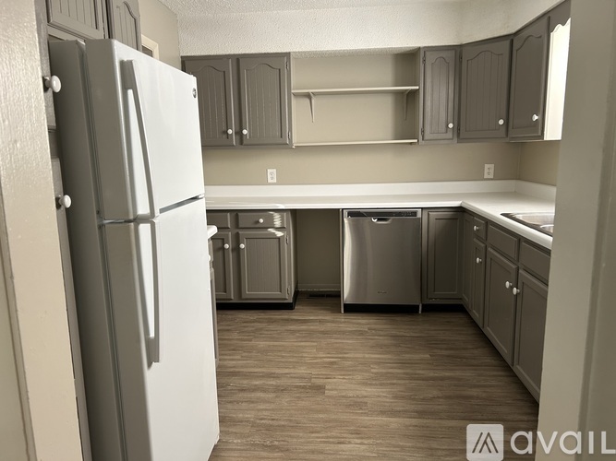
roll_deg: +1.1
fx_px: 463
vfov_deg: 53.0
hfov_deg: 67.3
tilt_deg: -9.3
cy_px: 230
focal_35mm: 26
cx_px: 308
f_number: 1.5
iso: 125
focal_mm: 5.7
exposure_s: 1/73
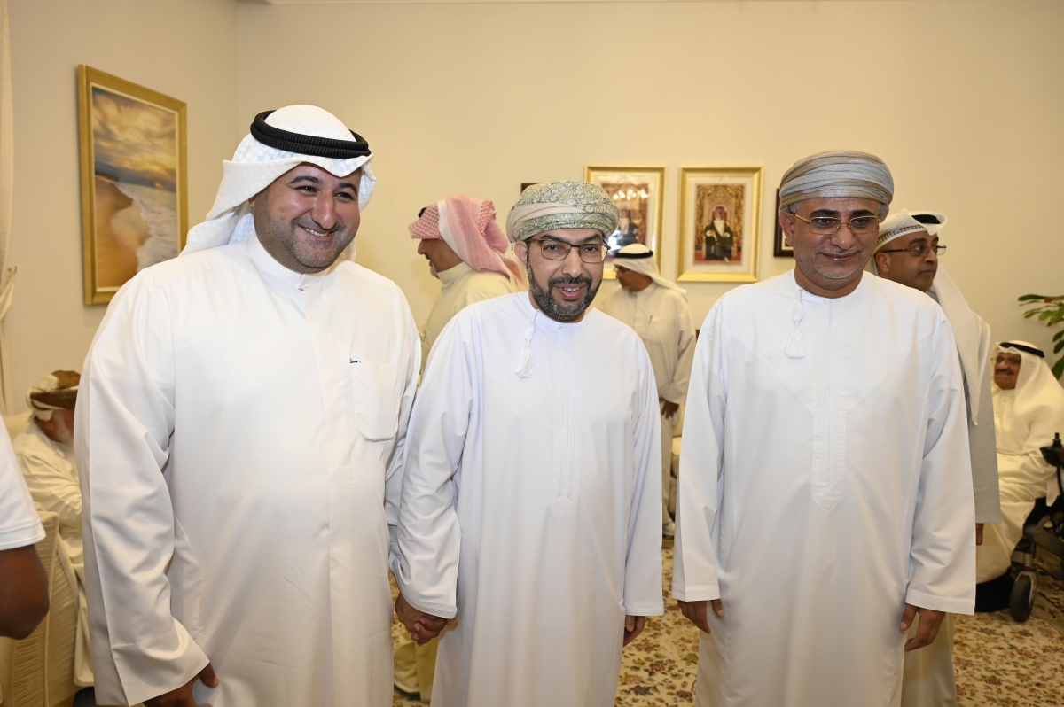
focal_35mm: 28
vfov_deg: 47.1
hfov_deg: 66.5
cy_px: 354
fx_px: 812
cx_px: 532
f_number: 4
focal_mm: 27.5
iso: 2500
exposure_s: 1/200
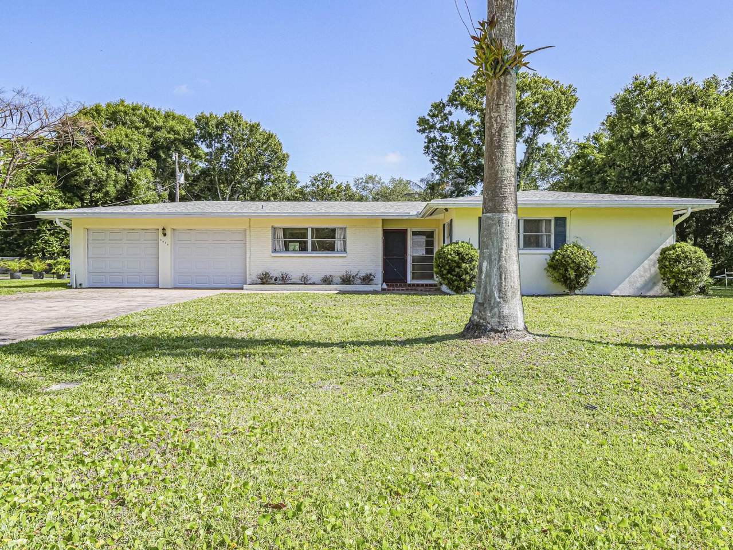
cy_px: 275
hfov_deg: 71.6
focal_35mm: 24
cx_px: 366
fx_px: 508
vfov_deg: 56.8
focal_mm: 12
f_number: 5
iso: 100
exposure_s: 1/200
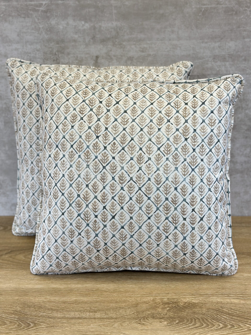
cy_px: 168
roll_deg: +1.1
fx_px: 464
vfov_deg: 39.7
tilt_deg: -18.9
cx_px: 126
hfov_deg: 30.3
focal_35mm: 48
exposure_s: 1/245
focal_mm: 6.86
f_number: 1.78
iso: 80
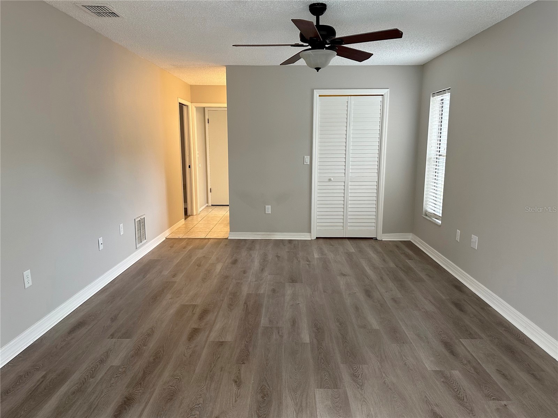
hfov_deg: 71.6
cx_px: 279
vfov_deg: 56.8
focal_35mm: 24
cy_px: 209
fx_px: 387
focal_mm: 6.86
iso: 200
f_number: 1.78
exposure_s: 1/121
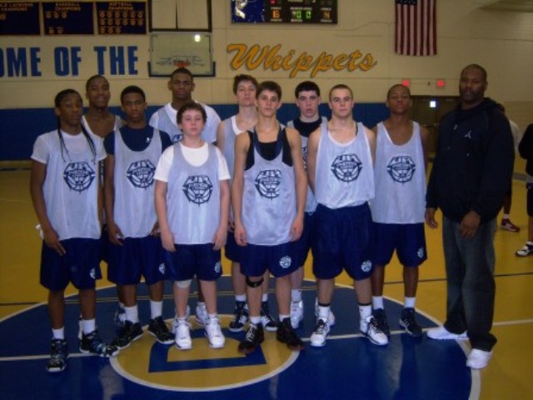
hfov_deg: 51.4
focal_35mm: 36
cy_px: 200
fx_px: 554
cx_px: 266
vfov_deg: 39.7
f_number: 2.8
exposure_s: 1/60
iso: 160
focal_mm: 7.5
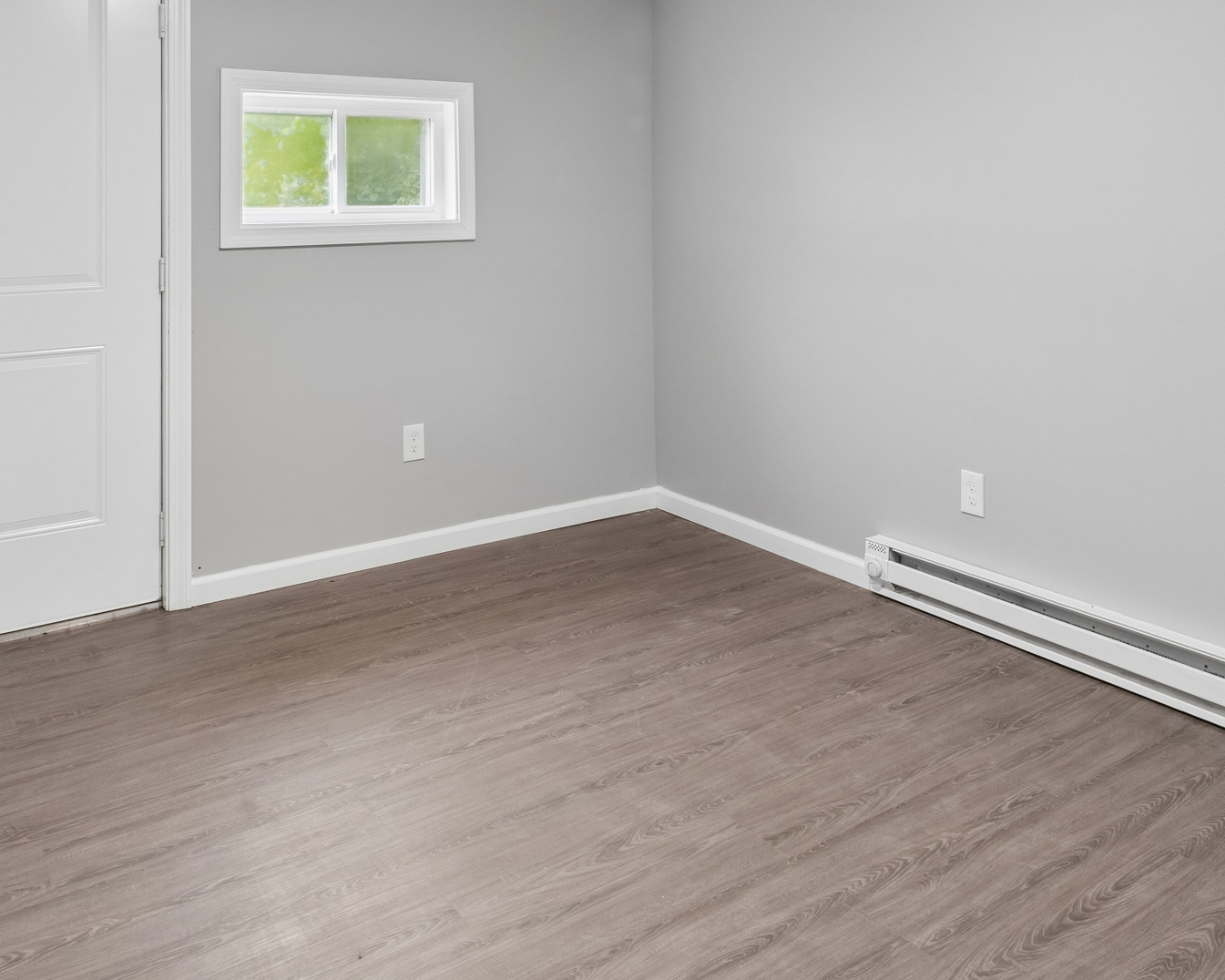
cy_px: 177
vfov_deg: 45.7
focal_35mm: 30
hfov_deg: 58.8
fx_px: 1088
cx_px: 628
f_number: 13
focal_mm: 14
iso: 400
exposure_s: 1/2
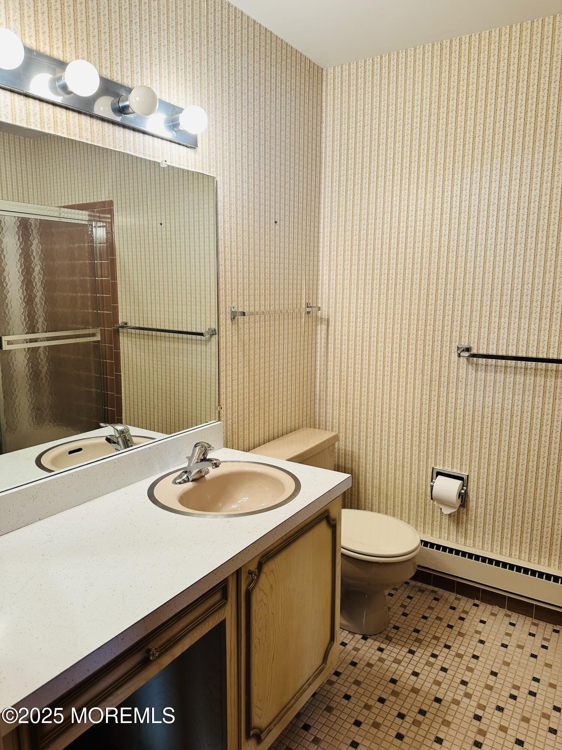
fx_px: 520
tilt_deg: -8.4
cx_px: 281
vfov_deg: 71.6
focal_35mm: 24
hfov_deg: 56.8
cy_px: 375
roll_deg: -0.1
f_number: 1.78
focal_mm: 6.86
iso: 125
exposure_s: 1/60
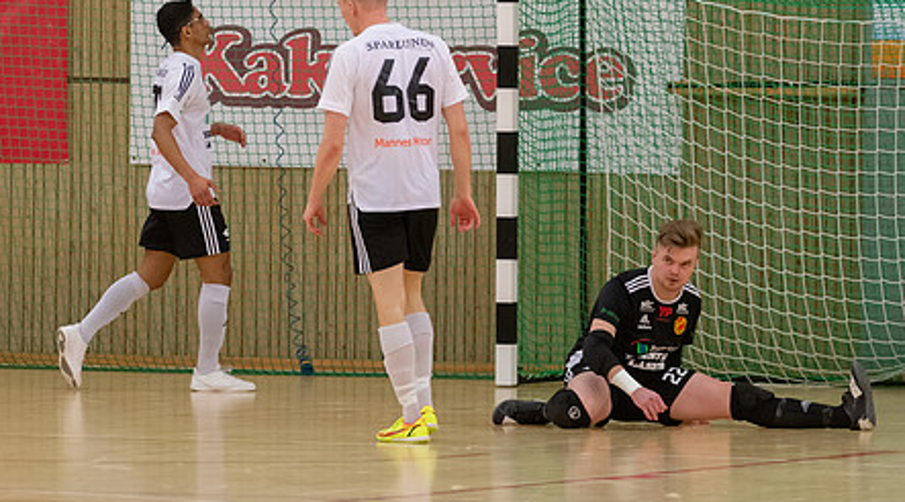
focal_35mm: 301
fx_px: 7201
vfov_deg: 4.0
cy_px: 355
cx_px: 663
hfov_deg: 7.2
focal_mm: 185
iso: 3200
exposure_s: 1/640
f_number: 5
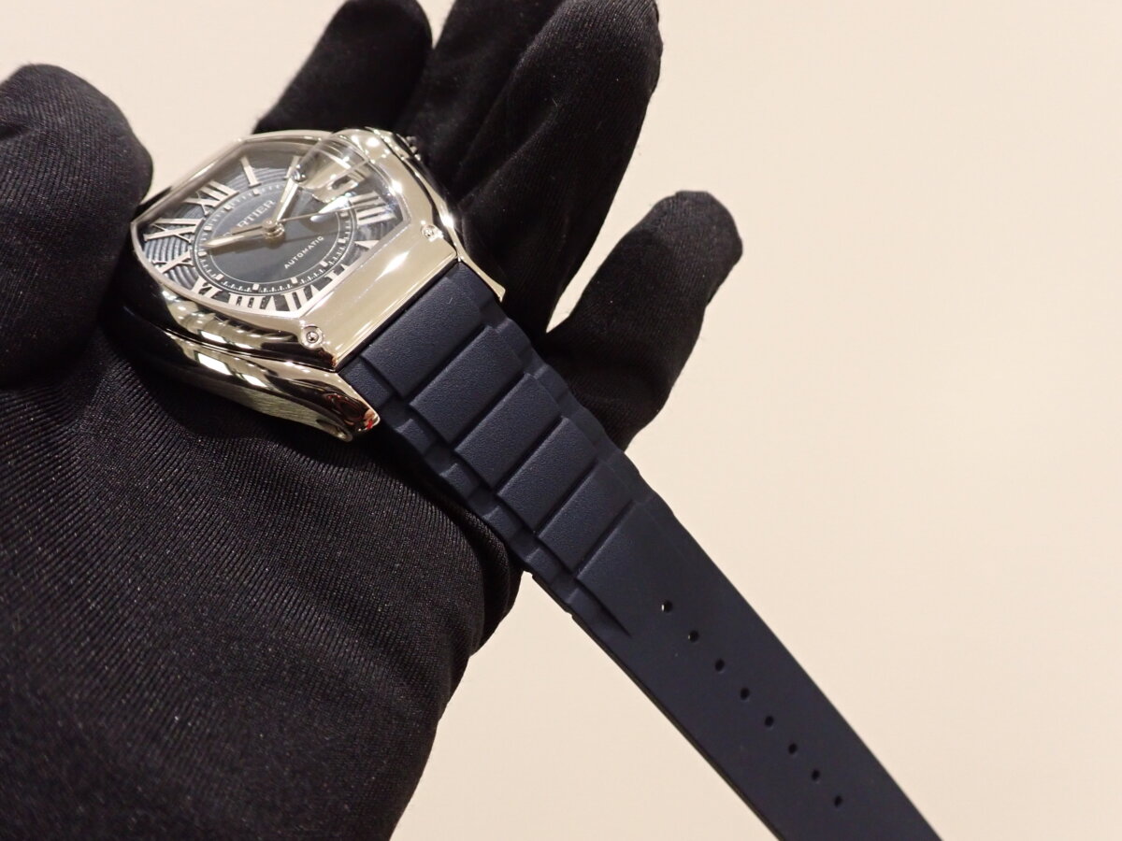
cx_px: 561
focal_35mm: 30
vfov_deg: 46.8
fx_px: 972
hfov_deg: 60.0
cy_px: 420
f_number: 3.2
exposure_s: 1/160
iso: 640
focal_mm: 5.4
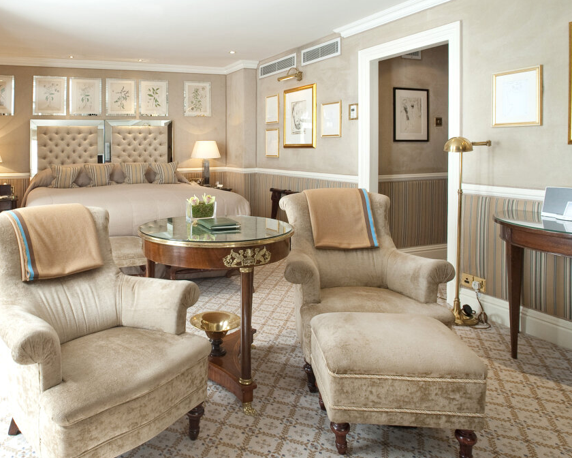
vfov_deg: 80.4
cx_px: 252
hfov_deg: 92.7
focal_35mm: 16
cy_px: 230
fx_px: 271
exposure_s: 1/20
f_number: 6.3
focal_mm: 14
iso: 400
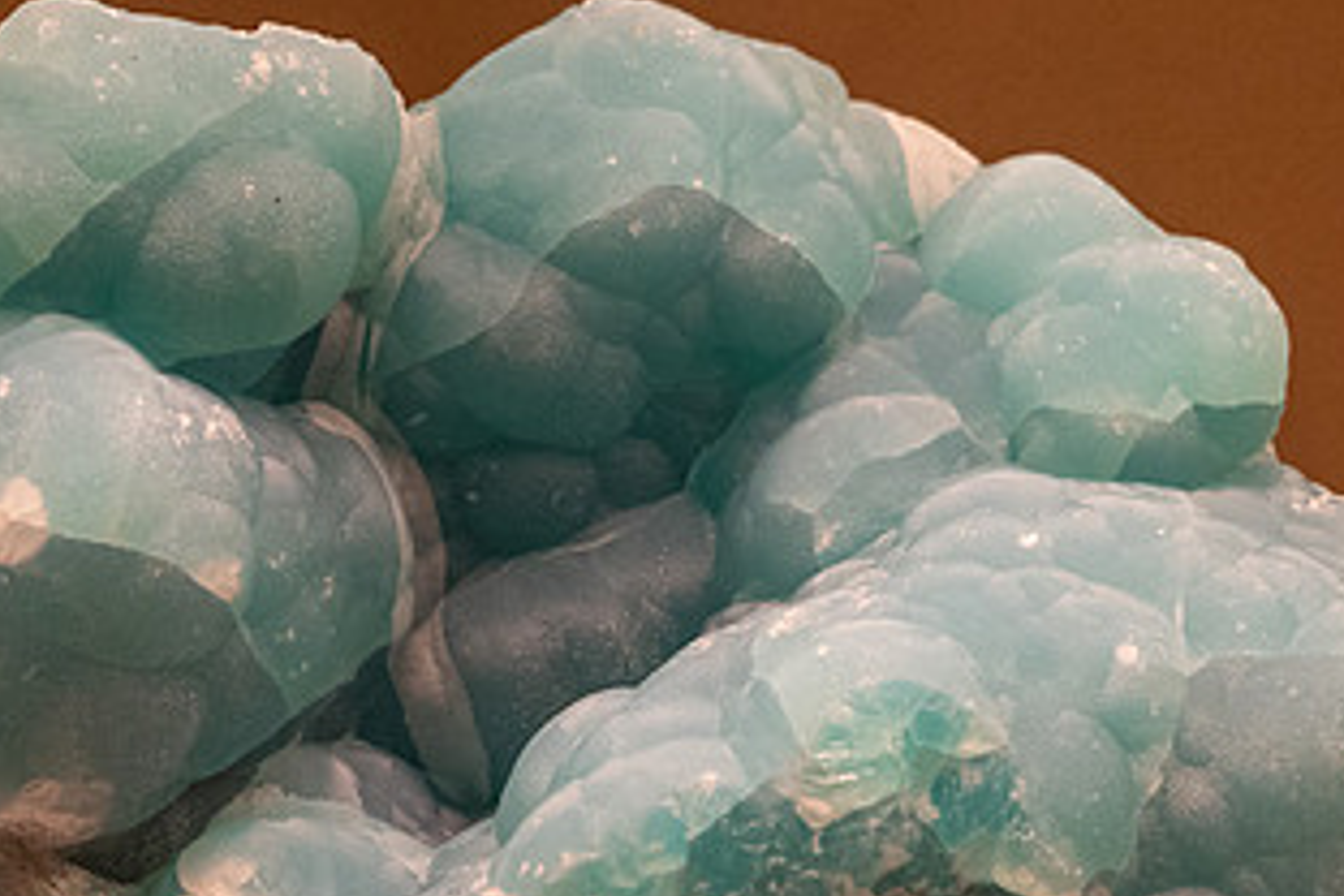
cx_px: 586
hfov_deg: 12.2
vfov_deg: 8.2
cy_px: 722
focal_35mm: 168
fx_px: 6272
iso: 5000
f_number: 5.6
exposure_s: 1/160
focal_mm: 90
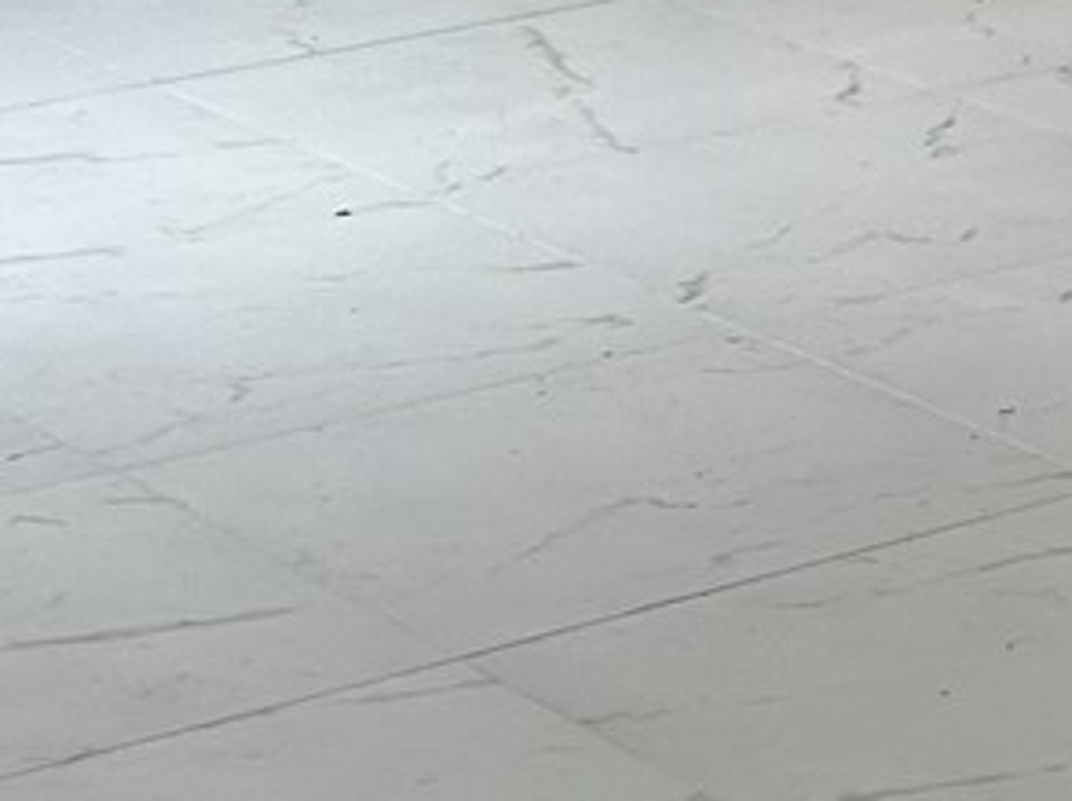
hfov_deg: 10.4
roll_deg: -0.3
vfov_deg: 8.0
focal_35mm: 182
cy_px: -457
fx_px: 5629
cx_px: 1815
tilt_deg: -9.1
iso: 80
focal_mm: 5.7
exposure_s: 1/121
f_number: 1.5
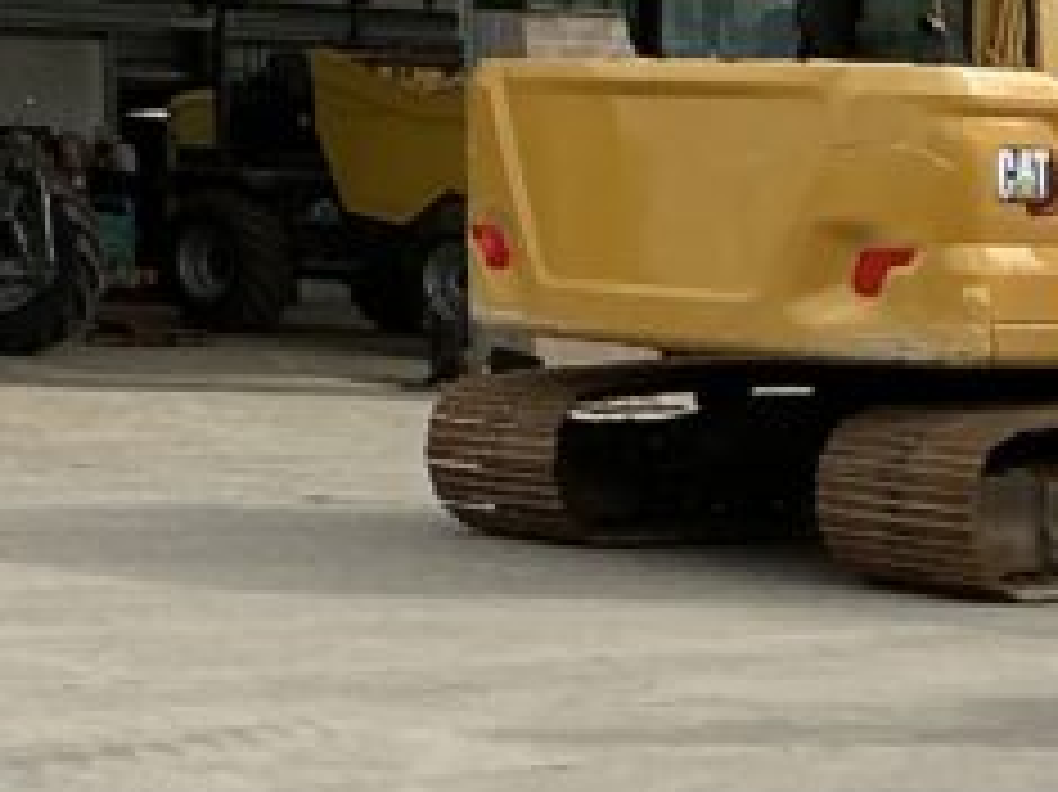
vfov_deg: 11.5
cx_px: -1126
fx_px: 3727
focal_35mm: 122
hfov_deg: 13.6
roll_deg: -0.1
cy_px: -508
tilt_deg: +13.5
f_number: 1.8
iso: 25
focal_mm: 3
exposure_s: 1/1786
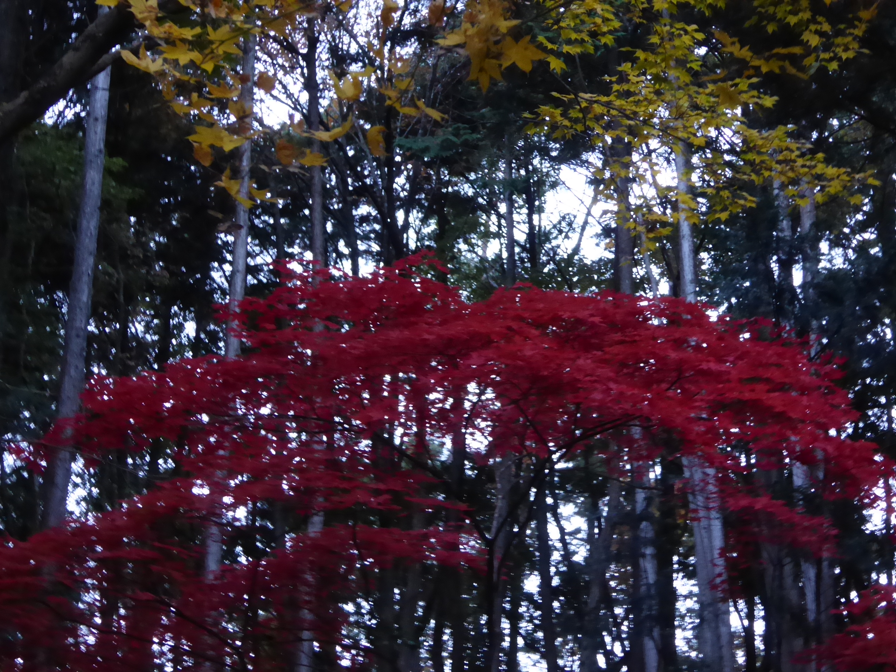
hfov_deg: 16.8
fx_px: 3028
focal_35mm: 117
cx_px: 448
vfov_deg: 12.7
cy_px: 336
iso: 800
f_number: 5.1
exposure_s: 1/6
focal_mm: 19
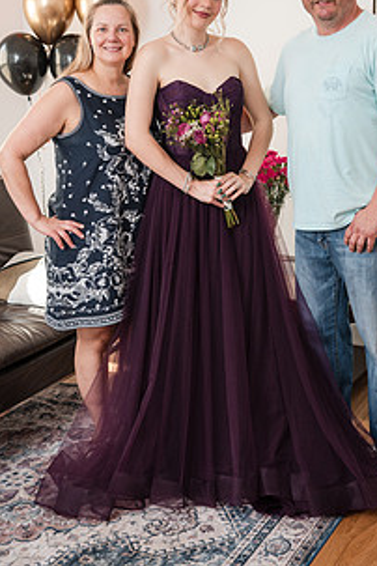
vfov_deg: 34.1
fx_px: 911
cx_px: 218
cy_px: 179
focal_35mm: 58
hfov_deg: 23.4
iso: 1000
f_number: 3.2
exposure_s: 1/250
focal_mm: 39
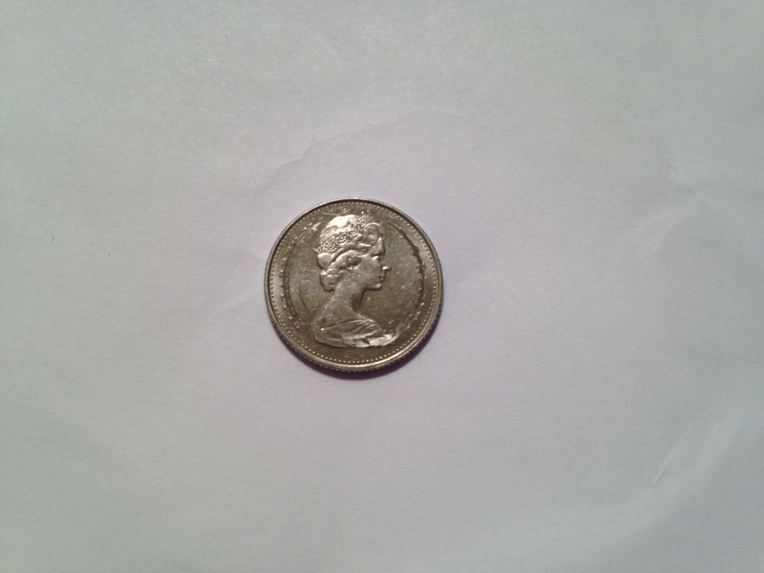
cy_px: 286
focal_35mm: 33
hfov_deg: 55.4
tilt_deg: -73.1
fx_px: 728
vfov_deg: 42.9
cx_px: 382
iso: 50
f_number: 2.4
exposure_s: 1/40
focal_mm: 4.12
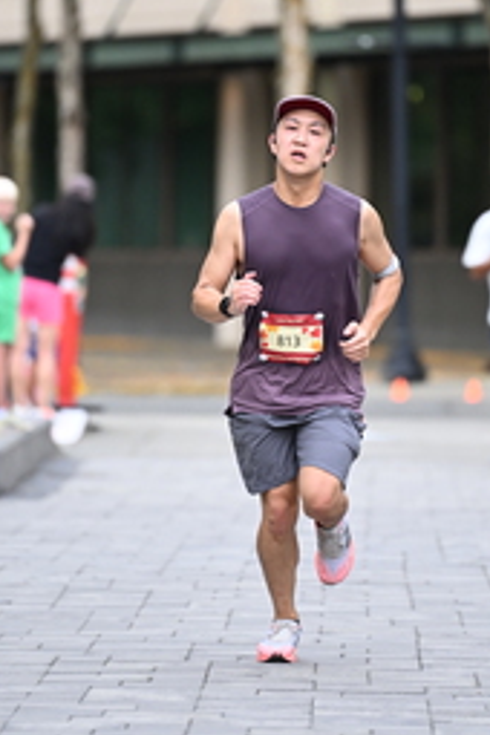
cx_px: 278
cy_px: 245
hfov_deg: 3.2
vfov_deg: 4.8
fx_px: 8799
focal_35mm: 431
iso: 1000
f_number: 2.8
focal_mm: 200
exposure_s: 1/1600
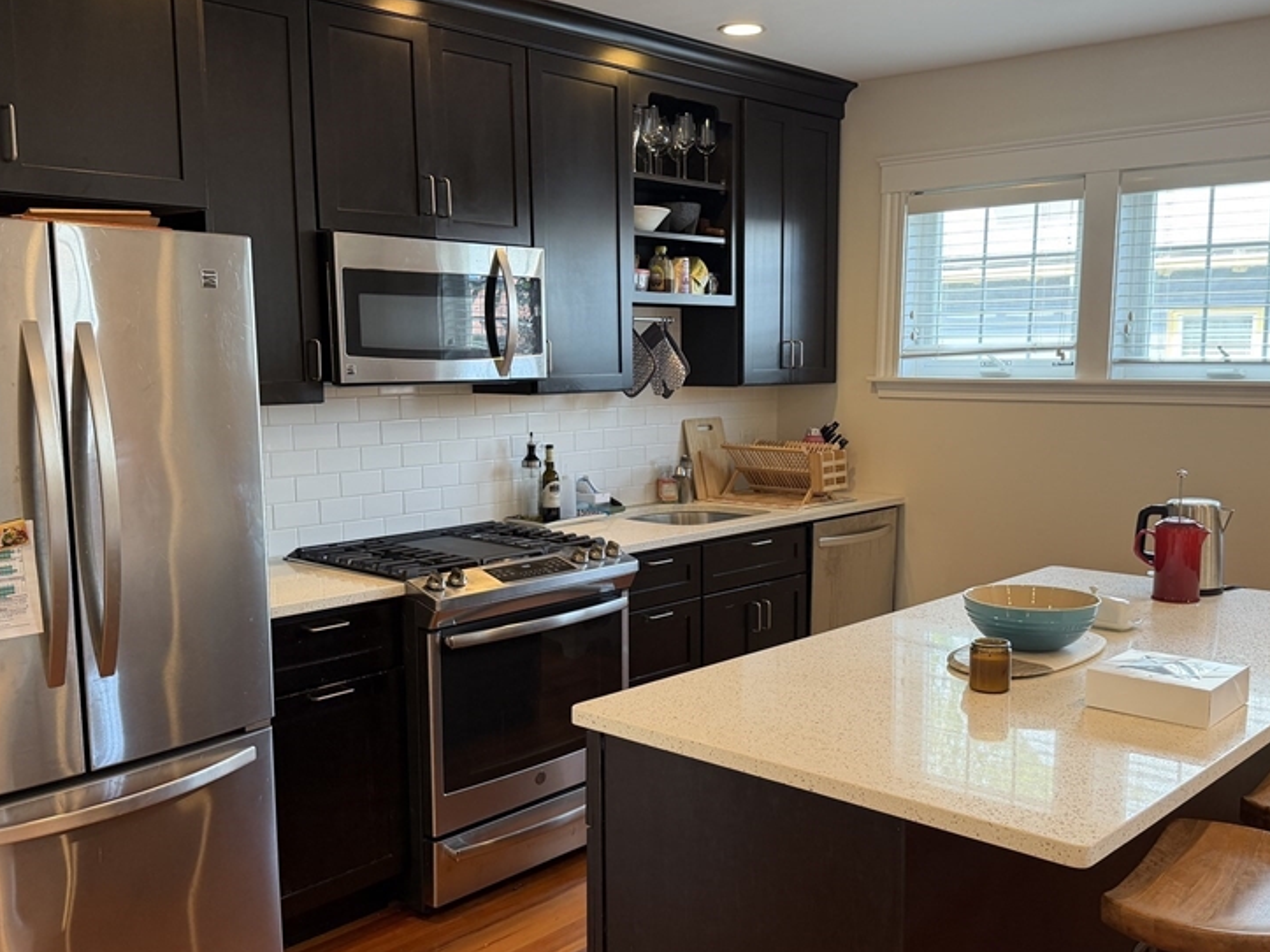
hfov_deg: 53.9
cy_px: 525
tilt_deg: -8.3
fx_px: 1247
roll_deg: +0.4
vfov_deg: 41.7
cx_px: 678
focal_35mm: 34
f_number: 1.78
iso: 160
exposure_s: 1/60
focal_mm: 6.76
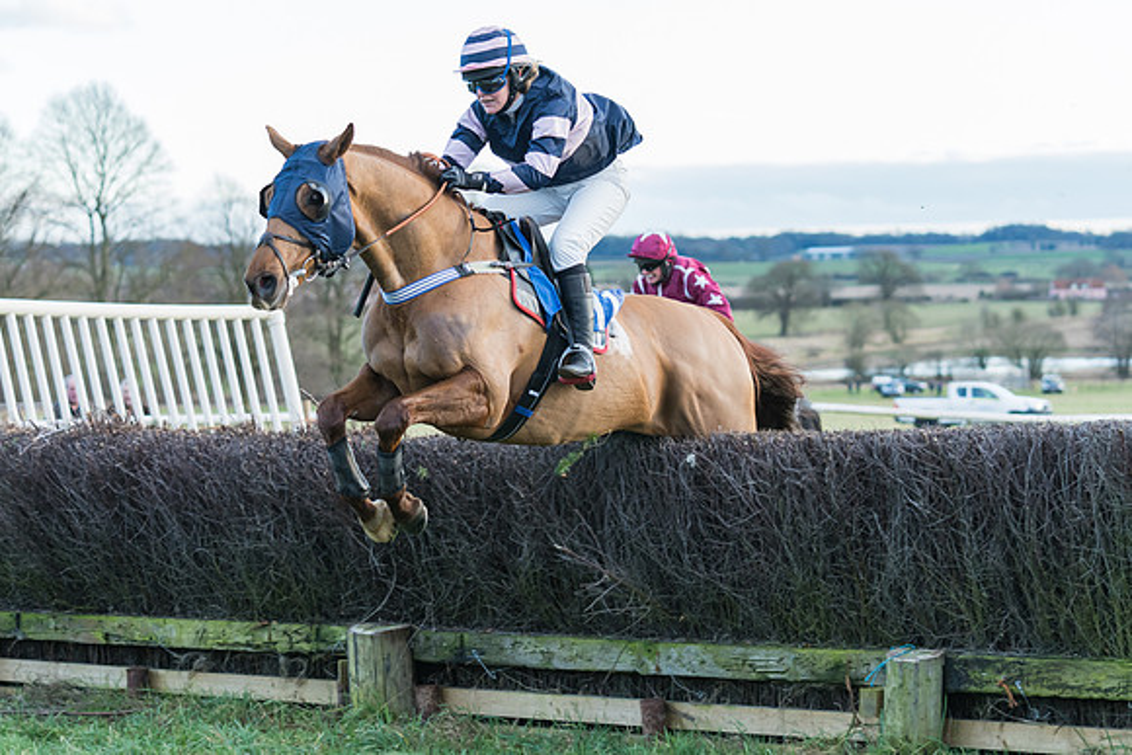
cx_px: 566
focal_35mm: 103
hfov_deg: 19.9
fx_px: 3227
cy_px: 363
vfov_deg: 13.3
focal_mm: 70
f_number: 2.8
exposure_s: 1/1000
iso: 800
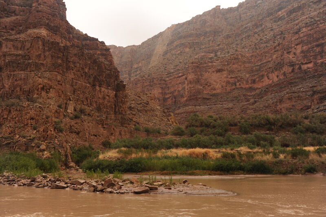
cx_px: 163
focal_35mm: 35
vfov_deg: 37.8
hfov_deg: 54.5
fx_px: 317
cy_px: 108
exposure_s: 1/500
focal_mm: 35
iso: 200
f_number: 5.6
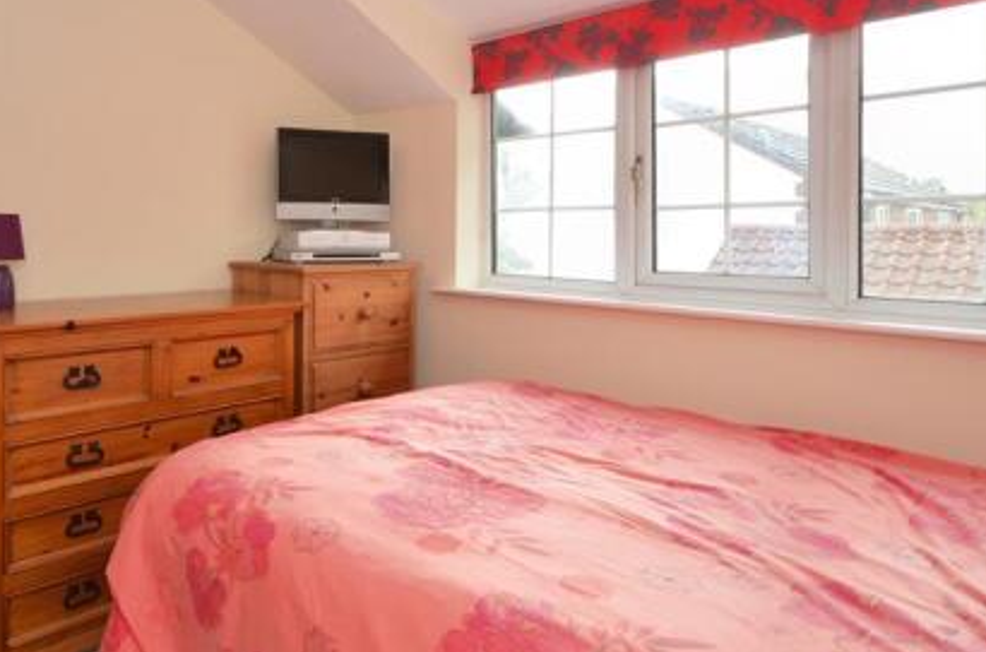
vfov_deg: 52.1
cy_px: 231
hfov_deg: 71.3
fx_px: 656
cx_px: 313
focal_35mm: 24
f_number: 4
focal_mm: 10
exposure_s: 1/60
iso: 110
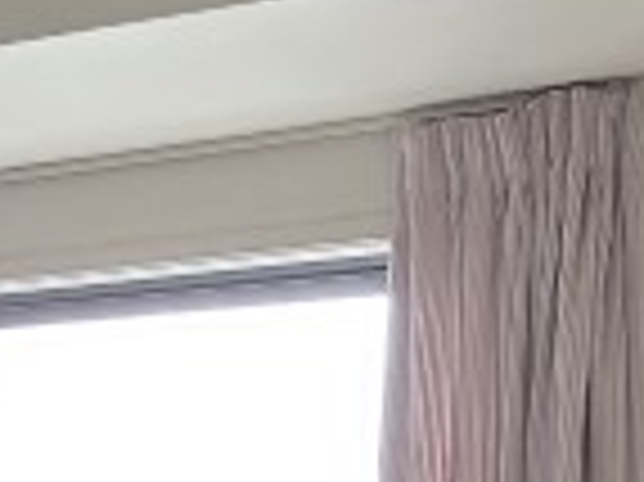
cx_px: -396
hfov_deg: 18.1
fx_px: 1729
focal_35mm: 93
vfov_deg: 14.7
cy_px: 730
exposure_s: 1/100
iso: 80
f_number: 2.2
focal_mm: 2.2
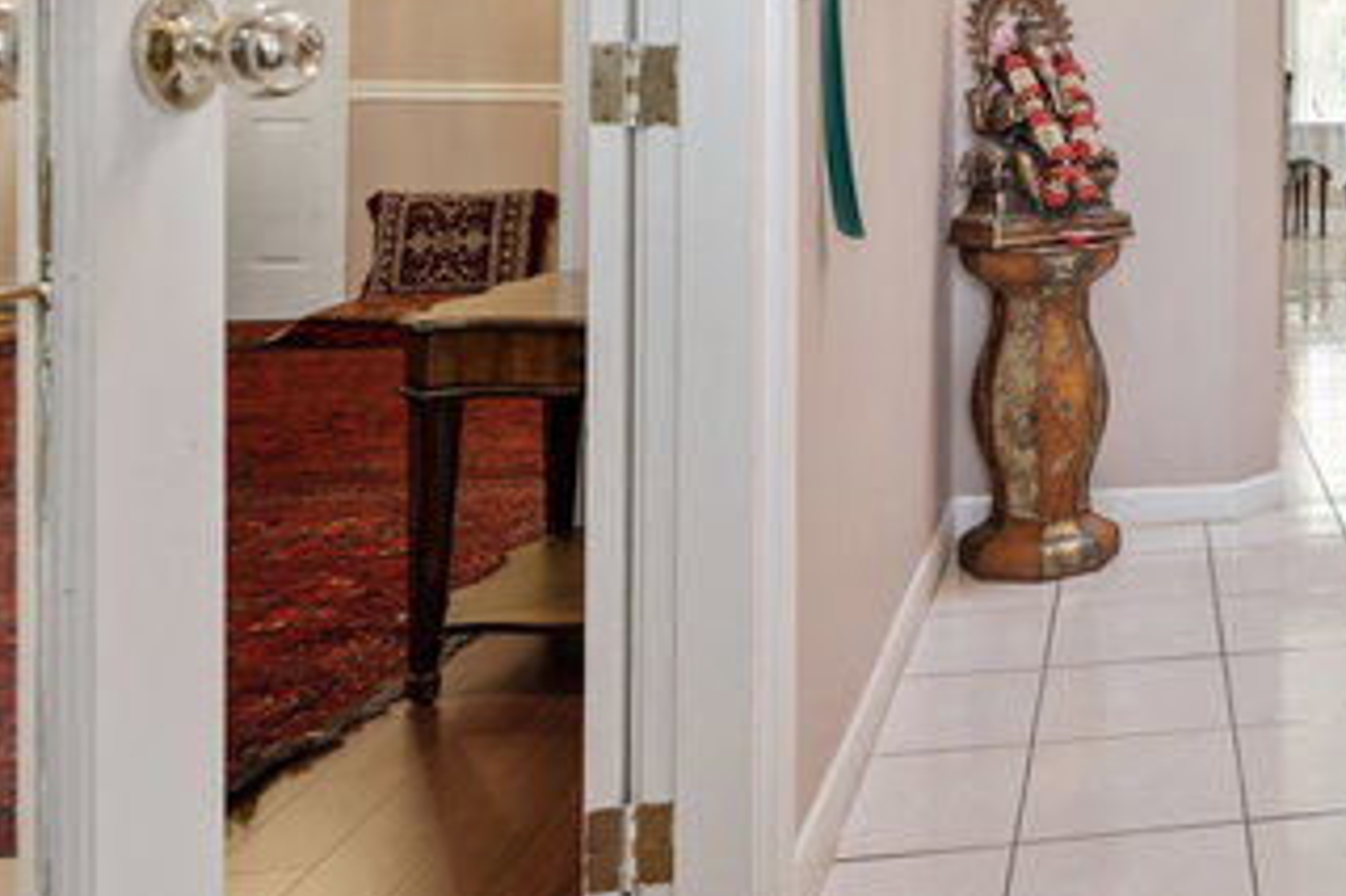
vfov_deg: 31.8
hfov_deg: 39.7
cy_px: 95
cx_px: 1476
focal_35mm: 40
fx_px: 1495
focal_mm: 16
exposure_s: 1.6
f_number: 6.3
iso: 320
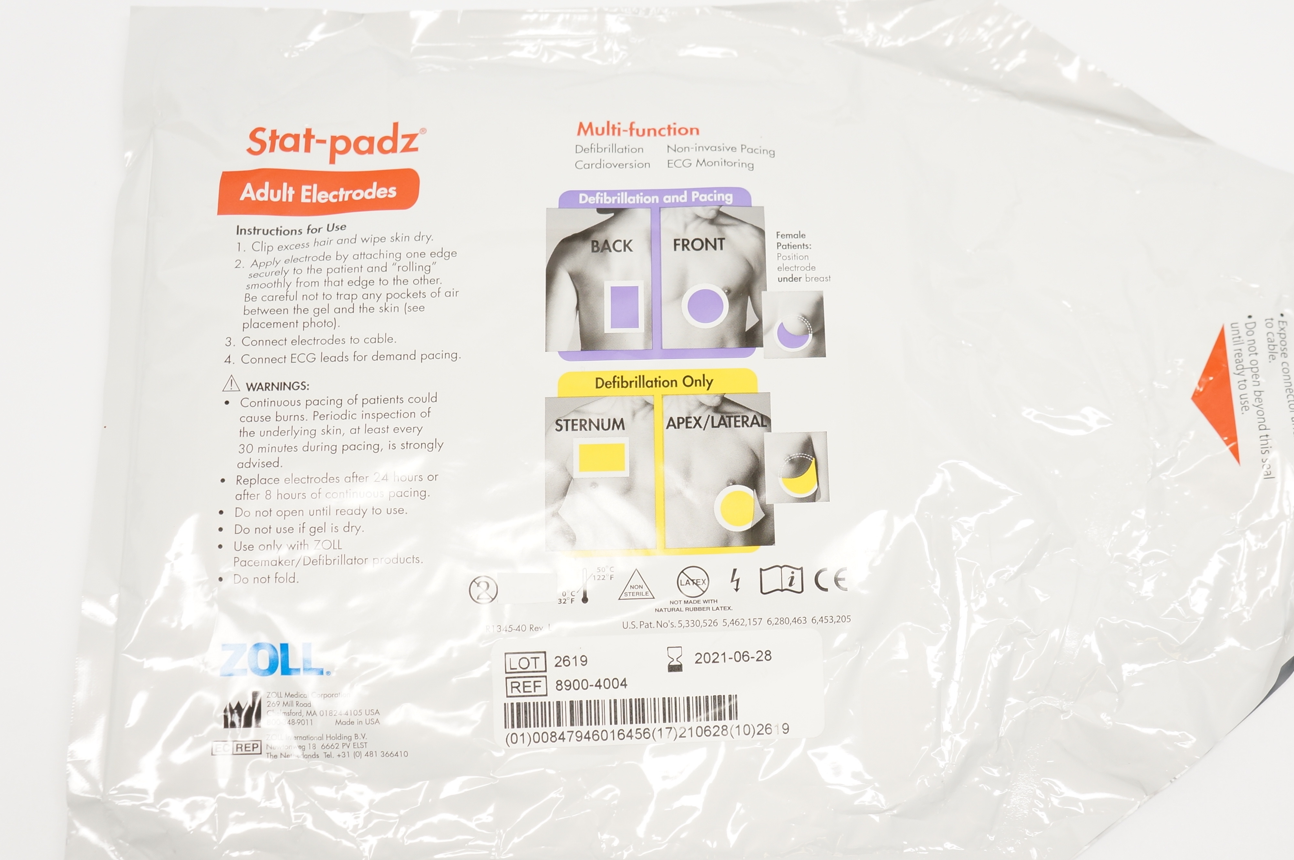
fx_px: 1386
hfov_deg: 49.6
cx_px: 791
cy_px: 456
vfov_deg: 34.4
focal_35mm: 39
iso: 400
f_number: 5.6
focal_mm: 21
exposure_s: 1/60
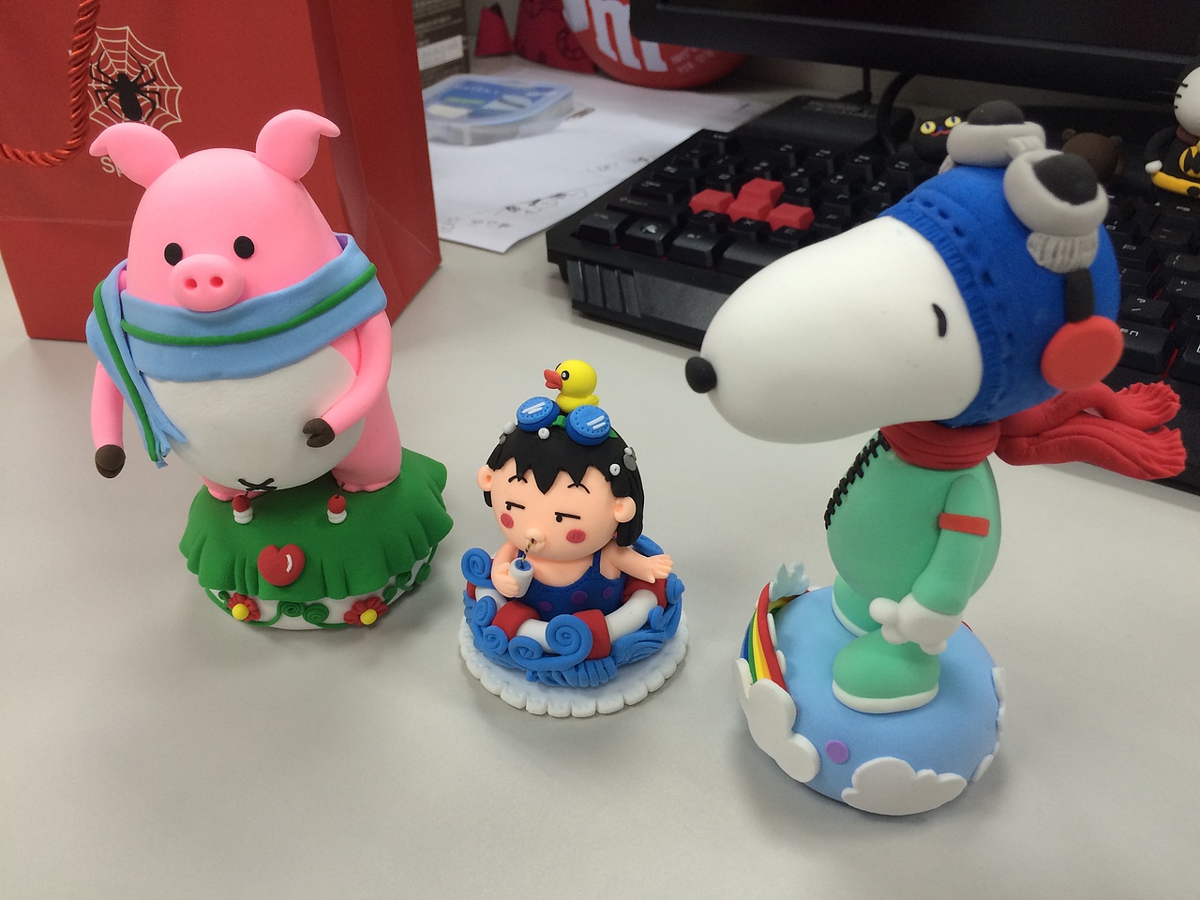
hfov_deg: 61.7
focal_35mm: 29
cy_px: 450
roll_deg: +1.0
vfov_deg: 48.2
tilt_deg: -33.5
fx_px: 1005
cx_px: 600
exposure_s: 1/33
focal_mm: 4.15
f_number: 2.2
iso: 100
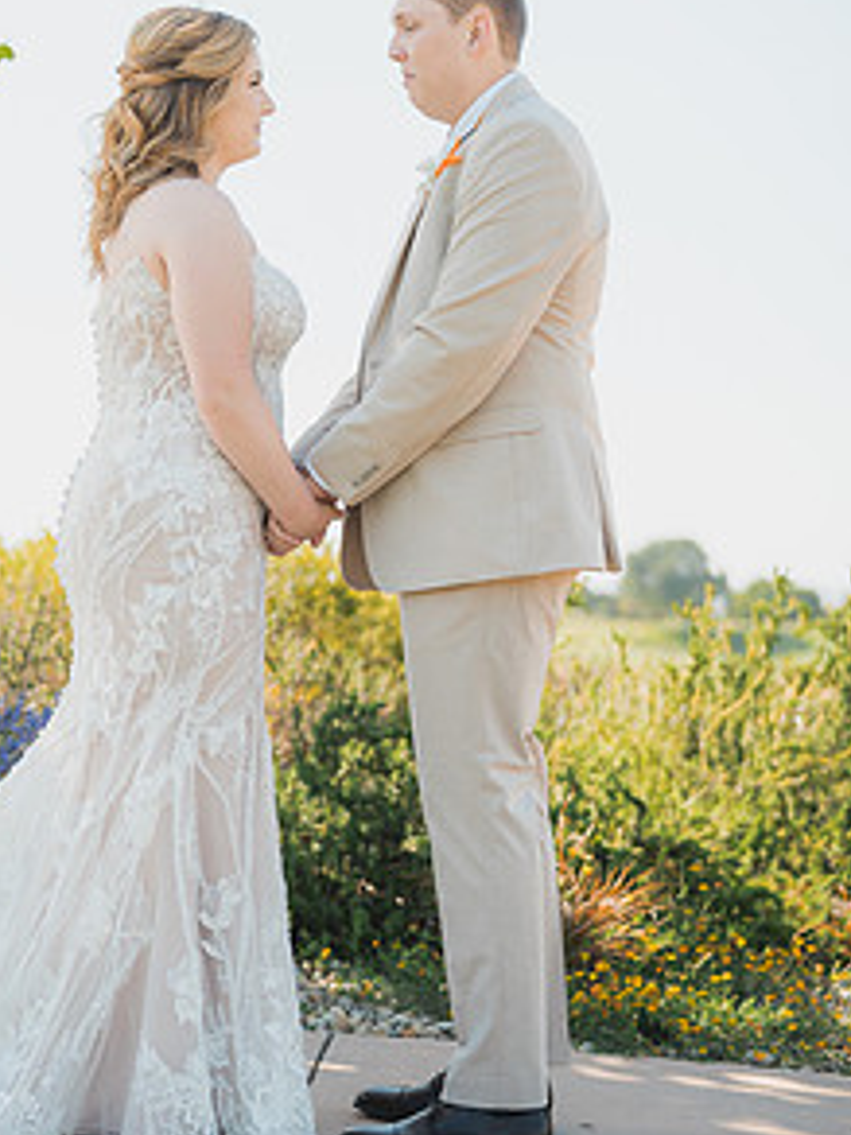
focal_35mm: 74
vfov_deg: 26.2
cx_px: 284
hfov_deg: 19.8
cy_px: 412
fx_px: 2426
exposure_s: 1/2000
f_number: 1.8
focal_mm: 50
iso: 125
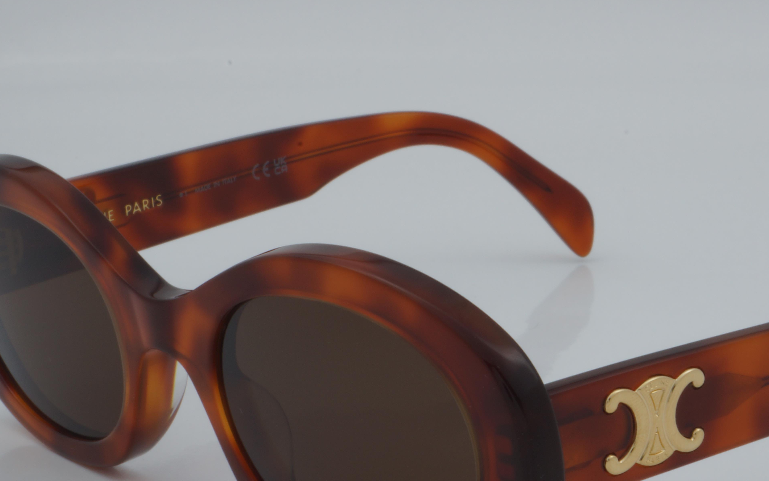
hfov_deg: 17.3
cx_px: 522
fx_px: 2515
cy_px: 371
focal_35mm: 120
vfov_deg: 10.9
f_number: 32
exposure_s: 1/4
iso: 100
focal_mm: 50
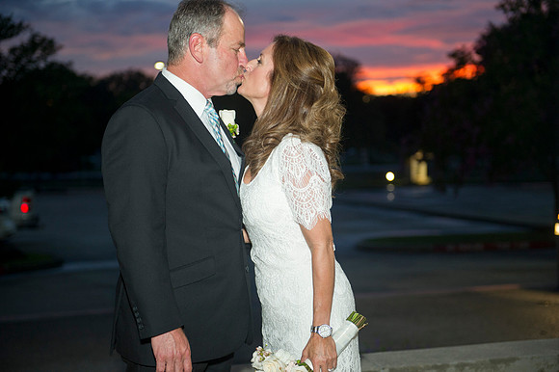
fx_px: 962
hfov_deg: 32.4
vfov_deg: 21.9
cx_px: 280
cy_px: 186
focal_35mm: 62
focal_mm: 62
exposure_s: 1/160
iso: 800
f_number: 2.8
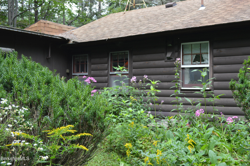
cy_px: 83
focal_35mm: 42
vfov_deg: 31.8
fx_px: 291
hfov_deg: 46.4
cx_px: 125
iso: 280
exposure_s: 1/125
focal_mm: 28
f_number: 5.6
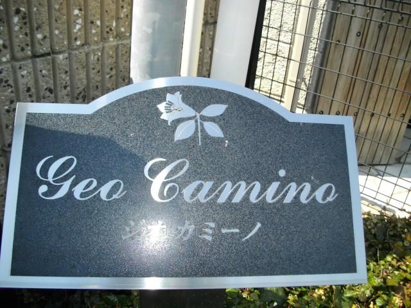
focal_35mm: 31
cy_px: 154
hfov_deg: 58.4
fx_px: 368
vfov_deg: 45.4
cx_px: 206
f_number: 2.9
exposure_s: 1/500
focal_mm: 5.7
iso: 100
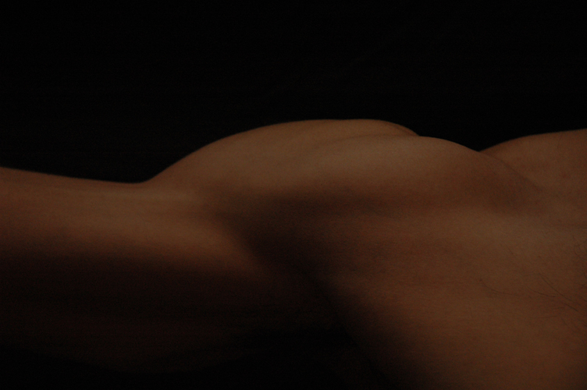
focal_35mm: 105
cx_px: 294
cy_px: 195
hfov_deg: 19.5
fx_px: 1711
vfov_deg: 13.0
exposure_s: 1/30
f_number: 4.5
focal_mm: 70
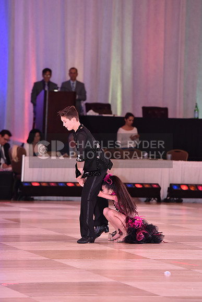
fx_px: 1514
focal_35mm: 180
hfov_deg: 7.6
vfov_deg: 11.4
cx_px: 101
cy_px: 151
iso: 2000
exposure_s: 1/250
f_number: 4.5
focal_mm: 180
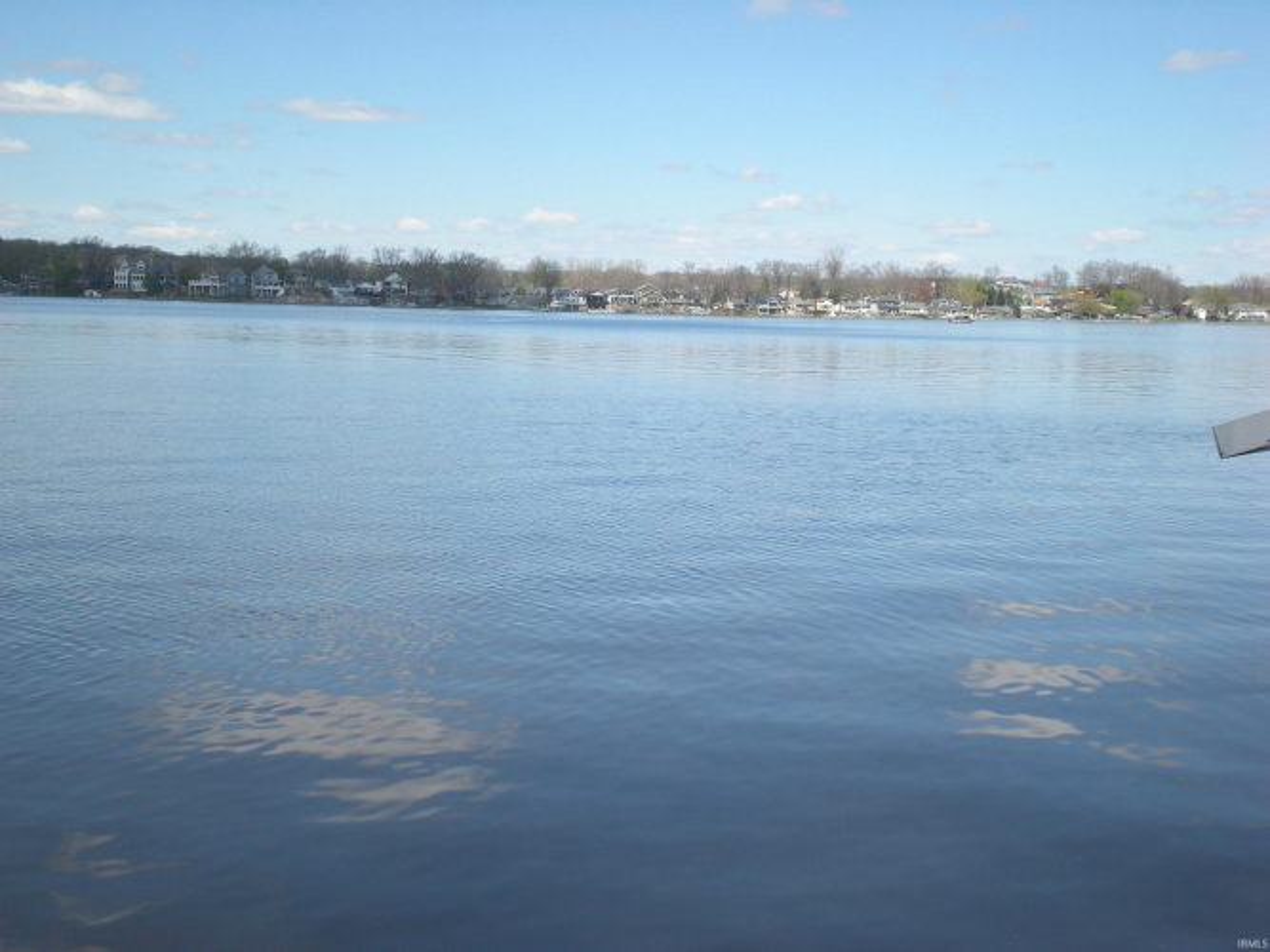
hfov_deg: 34.4
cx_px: 635
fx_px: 2054
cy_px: 476
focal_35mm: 56
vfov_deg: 26.1
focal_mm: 9.3
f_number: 5.6
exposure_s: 1/266
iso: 64
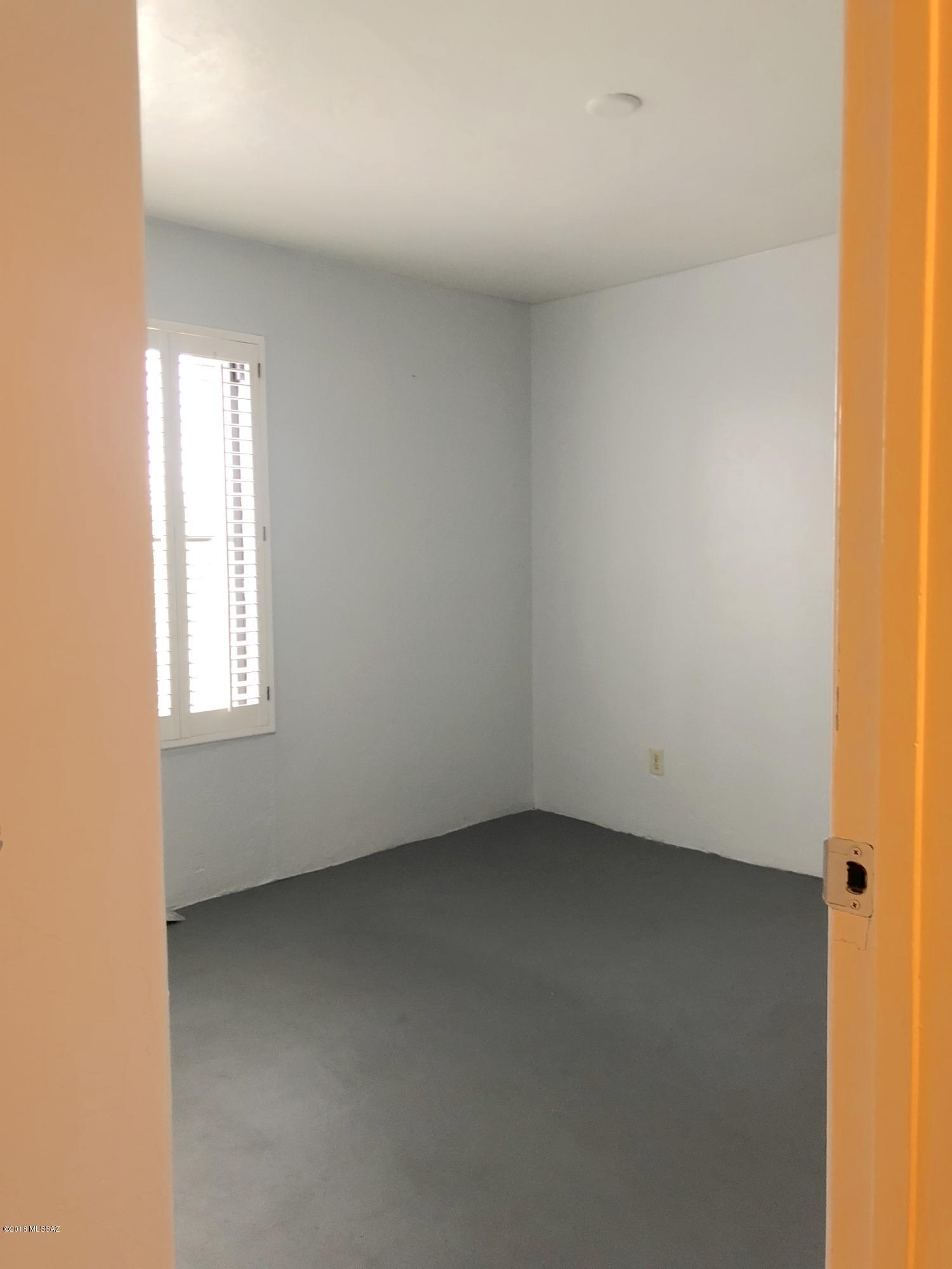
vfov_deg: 63.4
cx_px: 476
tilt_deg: -5.6
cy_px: 634
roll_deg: +1.3
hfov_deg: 49.7
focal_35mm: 28
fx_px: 1027
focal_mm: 4
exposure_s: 1/7
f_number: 1.8
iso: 80
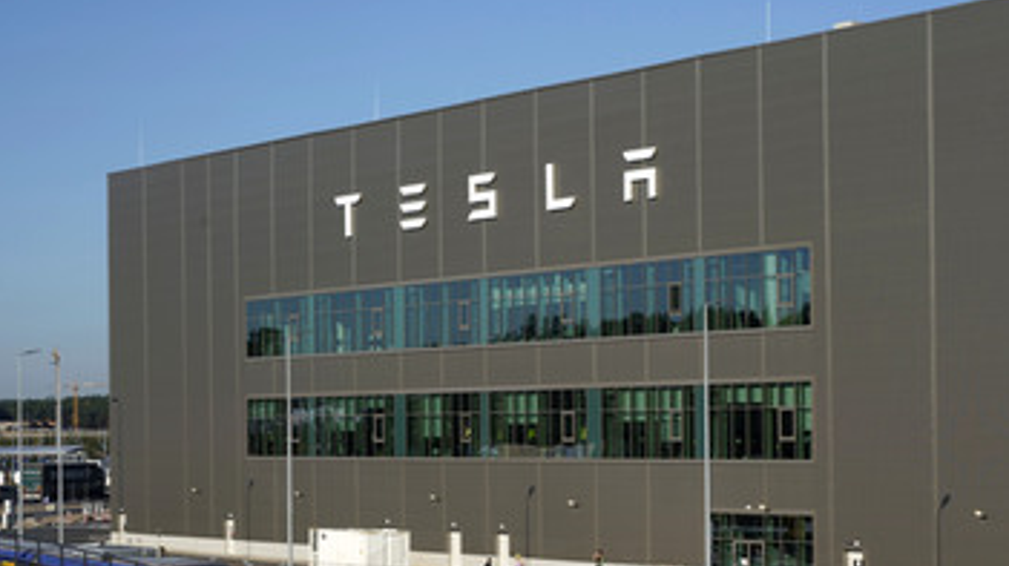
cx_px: 571
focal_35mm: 101
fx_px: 2701
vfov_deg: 12.0
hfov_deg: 21.1
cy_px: 388
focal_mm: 75
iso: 100
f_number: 9
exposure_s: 1/400
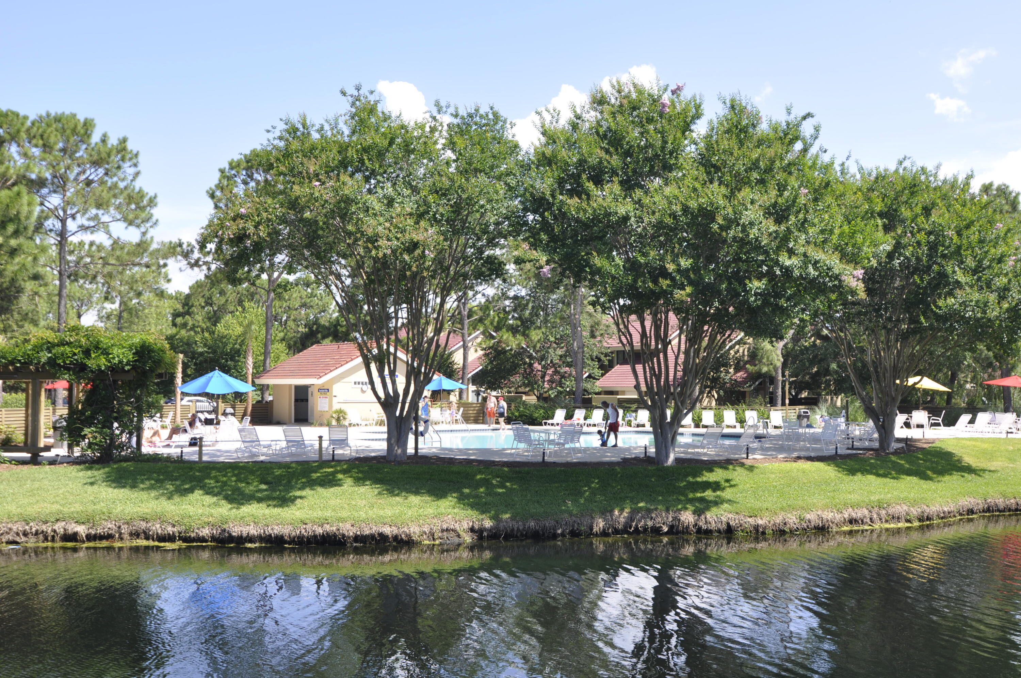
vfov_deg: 36.8
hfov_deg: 53.2
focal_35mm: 36
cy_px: 339
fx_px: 1020
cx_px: 510
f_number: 8
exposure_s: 1/250
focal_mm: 24
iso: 200
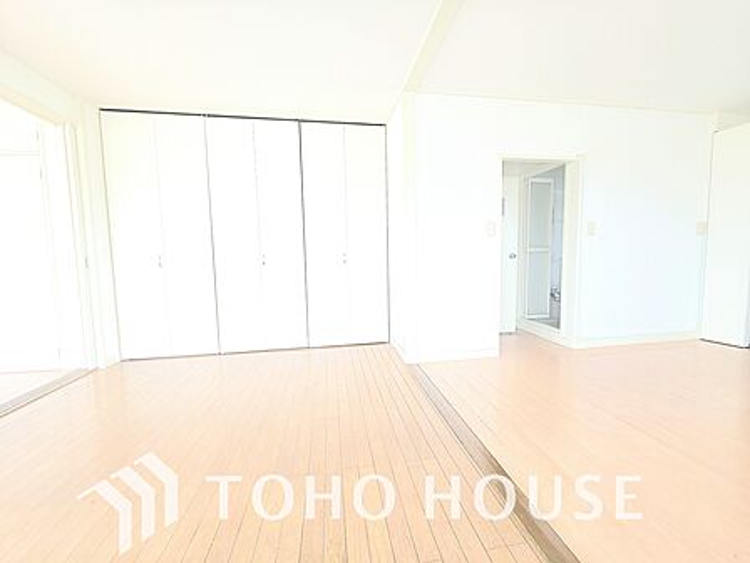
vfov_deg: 89.9
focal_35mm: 13
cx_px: 375
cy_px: 282
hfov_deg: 106.2
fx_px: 282
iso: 100
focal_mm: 2.2
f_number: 1.9
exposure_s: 1/30
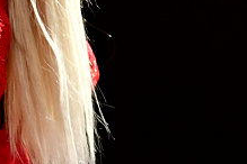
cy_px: 4
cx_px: -211
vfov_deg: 1.6
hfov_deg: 2.4
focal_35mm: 842
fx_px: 5777
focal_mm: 160
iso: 3200
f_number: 5
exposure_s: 1/160
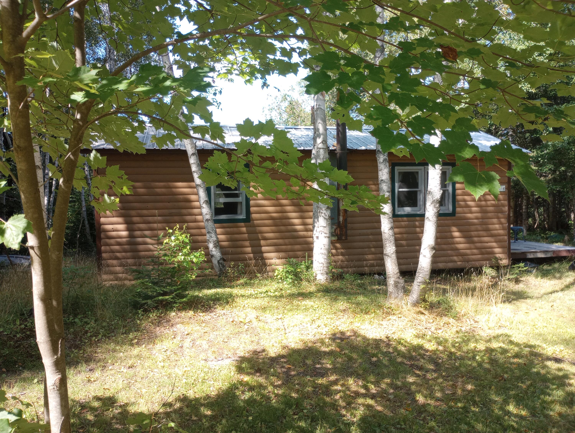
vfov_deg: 49.8
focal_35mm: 28
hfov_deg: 63.4
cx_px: 288
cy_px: 216
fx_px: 466
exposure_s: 1/128
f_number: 1.8
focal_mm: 4.27
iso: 113
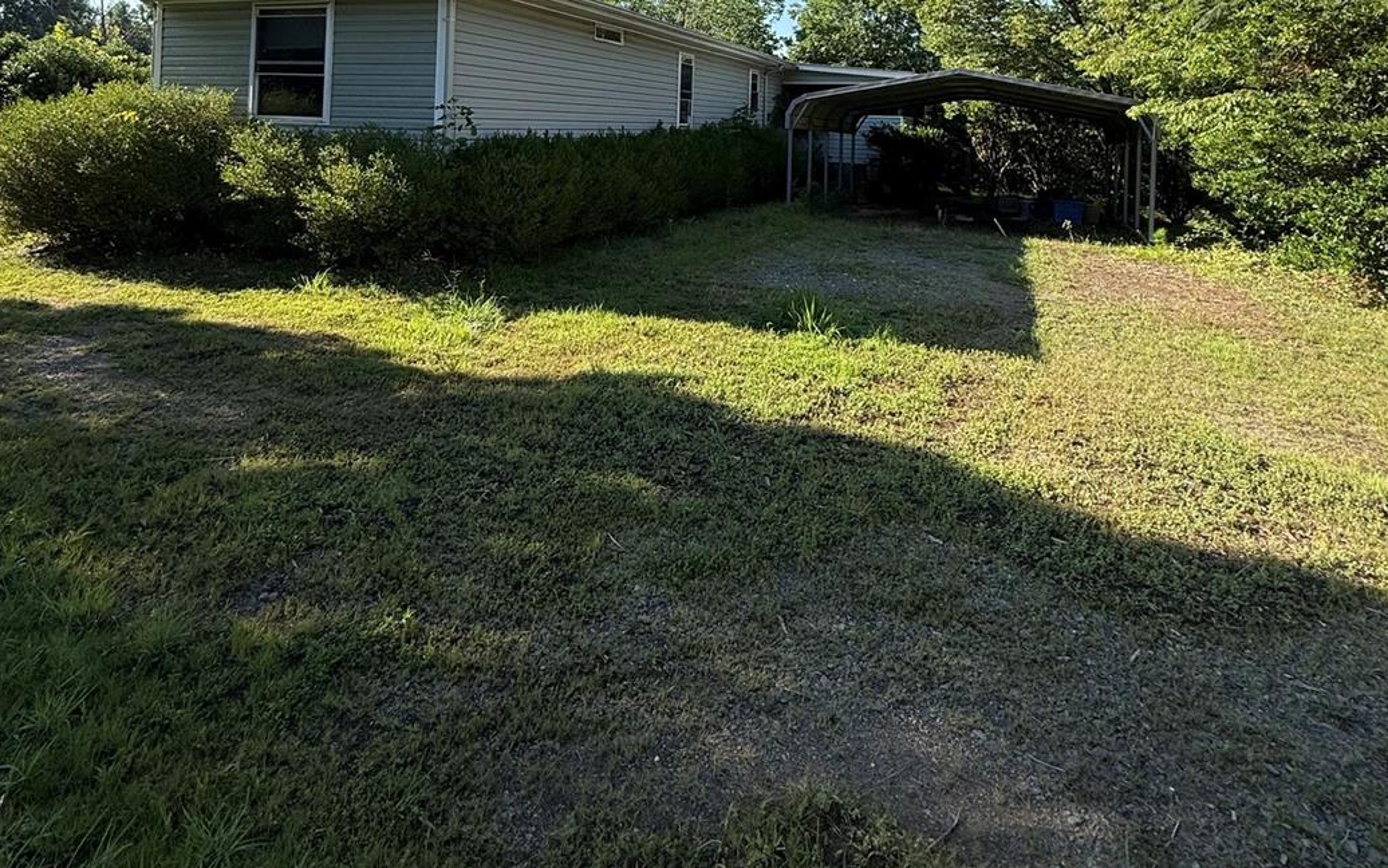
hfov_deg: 79.6
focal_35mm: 22
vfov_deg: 49.8
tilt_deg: +1.4
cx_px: 689
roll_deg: -0.8
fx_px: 832
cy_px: 107
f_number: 2.2
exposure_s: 1/1285
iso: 50
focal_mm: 2.22
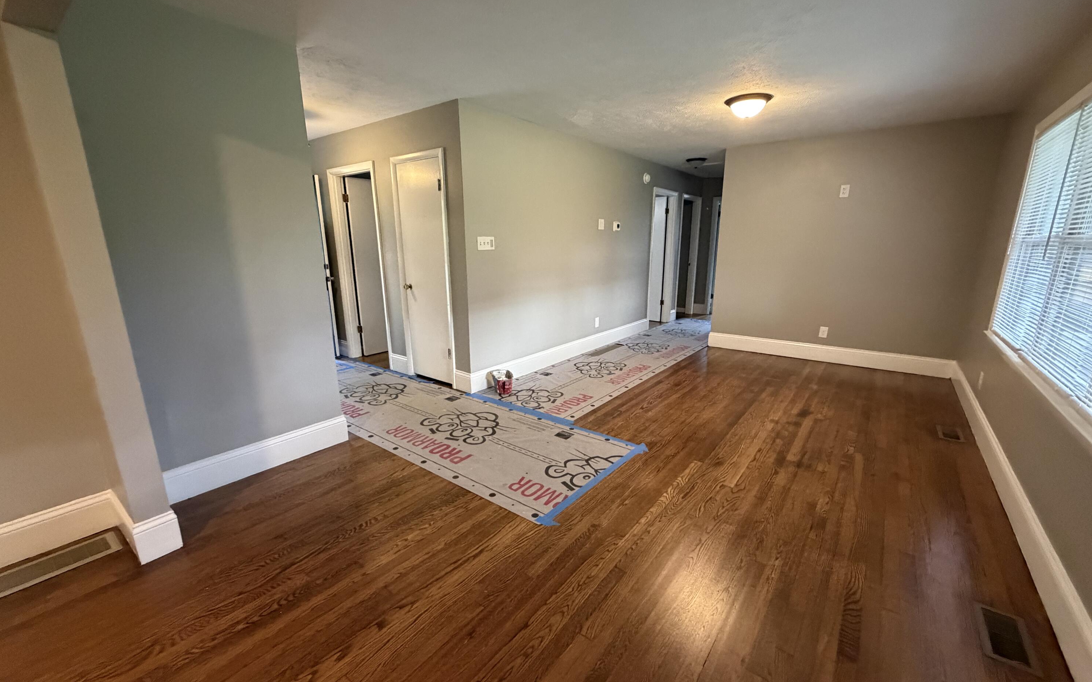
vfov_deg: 74.8
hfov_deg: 101.5
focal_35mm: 15
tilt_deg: -14.4
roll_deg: +1.1
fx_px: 446
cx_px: 551
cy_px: 349
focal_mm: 2.22
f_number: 2.2
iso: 800
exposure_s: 1/60
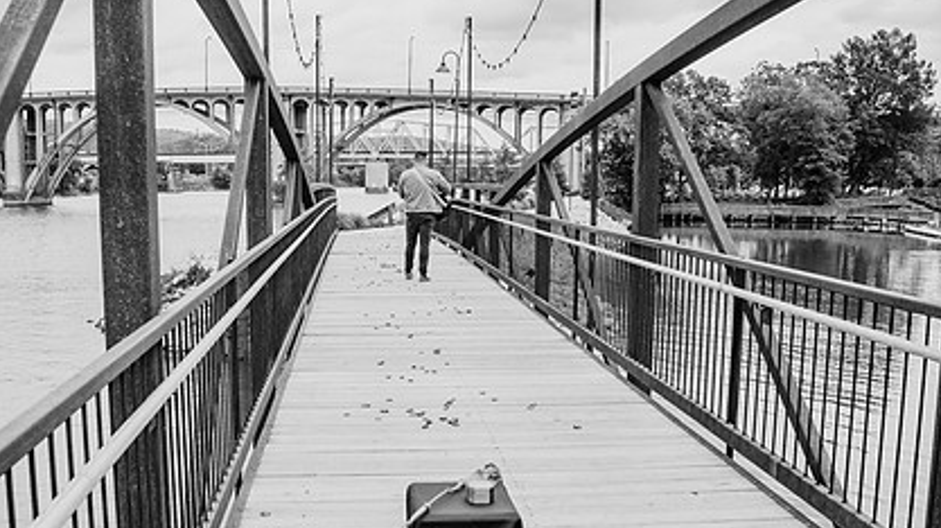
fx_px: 873
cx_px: 413
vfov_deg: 33.6
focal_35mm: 35
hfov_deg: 56.5
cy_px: 297
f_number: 4
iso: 320
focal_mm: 24
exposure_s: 1/800
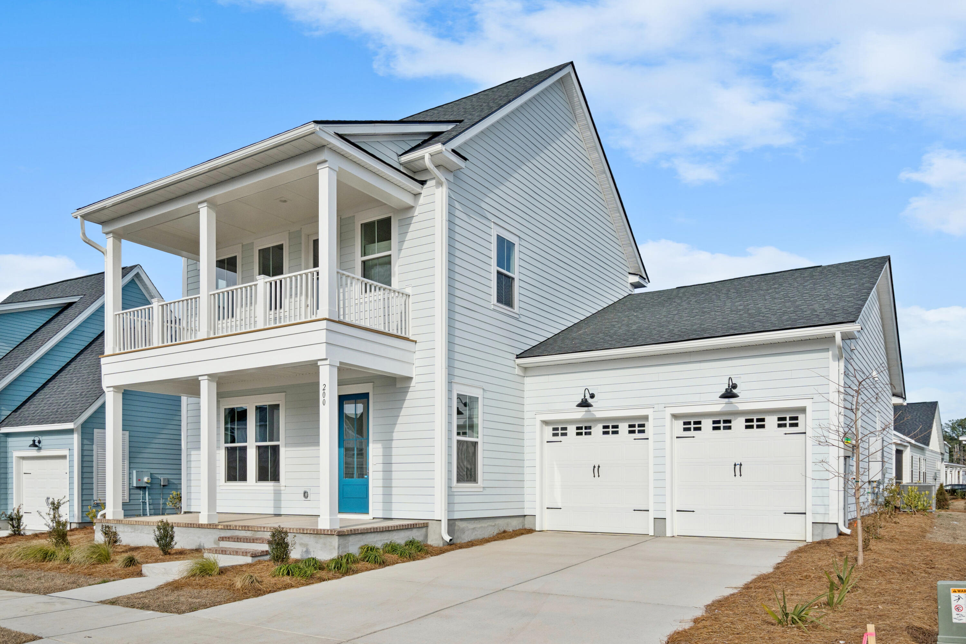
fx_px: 590
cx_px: 483
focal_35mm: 22
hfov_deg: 78.6
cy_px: 322
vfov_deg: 57.2
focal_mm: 22
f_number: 5.6
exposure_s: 1/2500
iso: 320
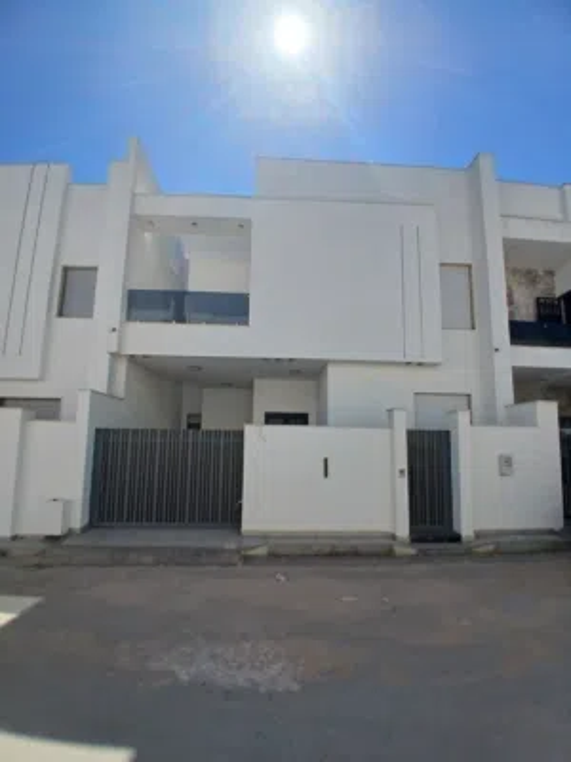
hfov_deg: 74.7
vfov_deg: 91.0
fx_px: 374
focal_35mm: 17
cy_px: 381
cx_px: 286
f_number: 2.2
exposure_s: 1/2304
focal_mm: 1.4
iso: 50
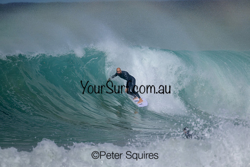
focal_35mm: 800
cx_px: 125
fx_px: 5557
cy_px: 84
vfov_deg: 1.7
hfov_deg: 2.6
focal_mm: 800
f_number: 11
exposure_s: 1/2000
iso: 400
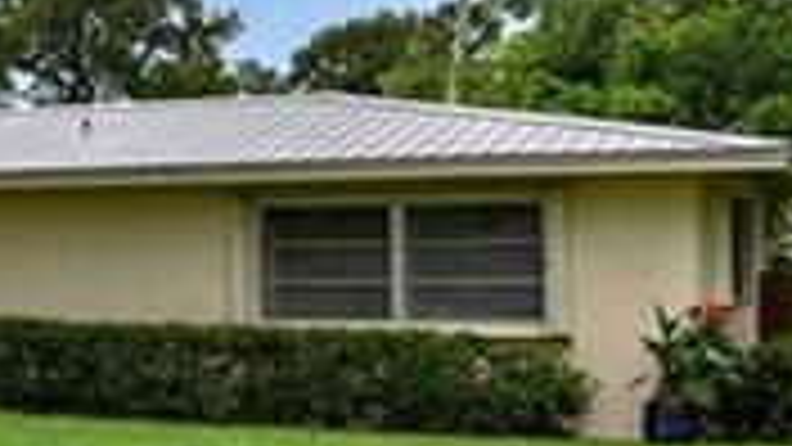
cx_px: -806
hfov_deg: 15.0
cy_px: 223
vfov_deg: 10.4
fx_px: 2436
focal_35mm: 116
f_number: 8
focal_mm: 19
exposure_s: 1/400
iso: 250
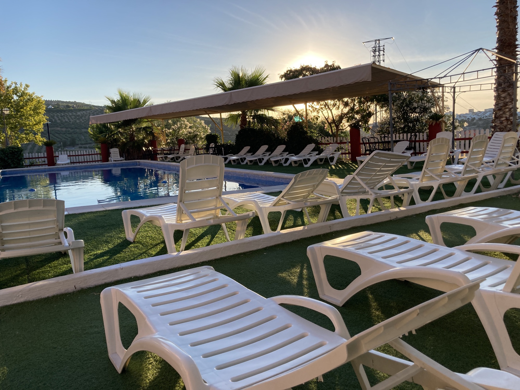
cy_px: 195
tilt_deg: -7.1
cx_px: 260
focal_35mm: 28
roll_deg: +0.6
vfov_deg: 49.7
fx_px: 421
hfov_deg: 63.4
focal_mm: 3.99
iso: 20
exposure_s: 1/972
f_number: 1.8
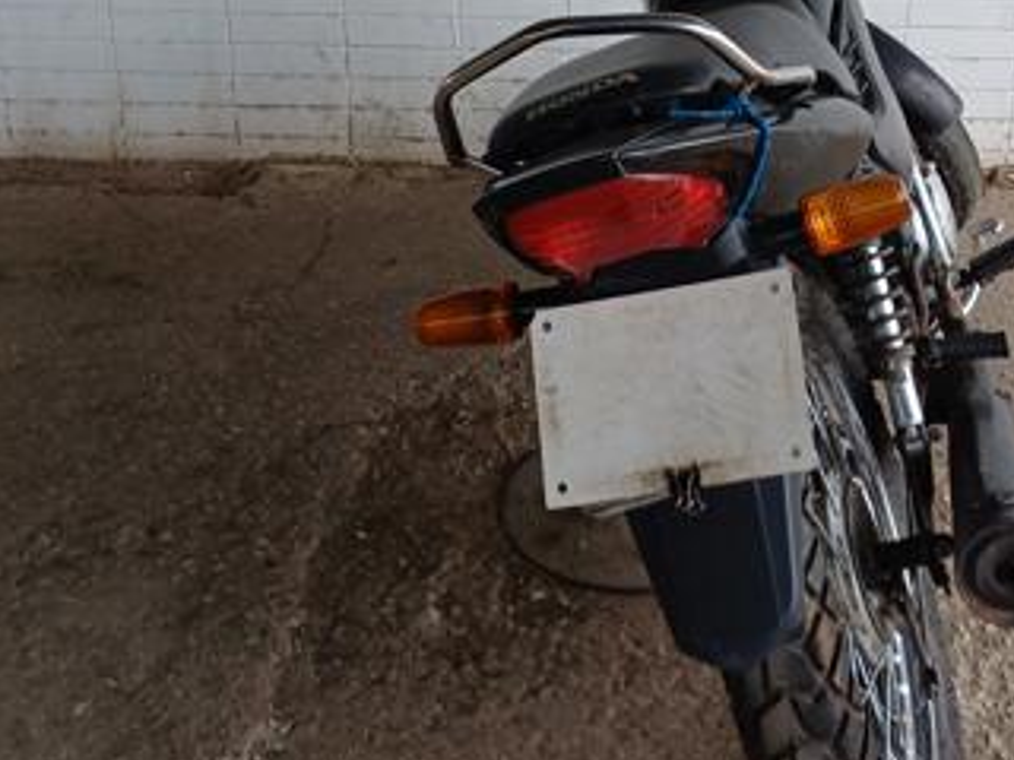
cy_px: 120
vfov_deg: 28.3
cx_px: 726
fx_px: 1465
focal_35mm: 50
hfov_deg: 37.5
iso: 50
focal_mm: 4.65
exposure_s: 1/126
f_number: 1.8
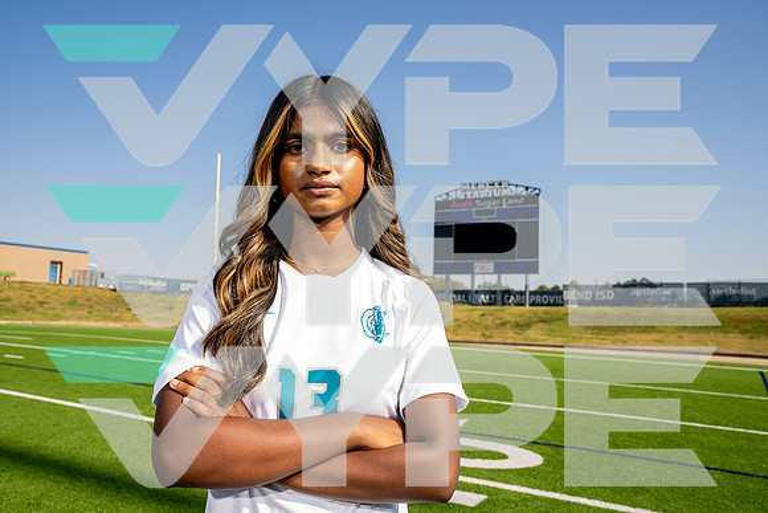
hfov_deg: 63.6
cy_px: 256
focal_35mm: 29
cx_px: 384
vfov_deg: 45.0
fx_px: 619
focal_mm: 29
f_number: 7.1
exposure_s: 1/125
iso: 50
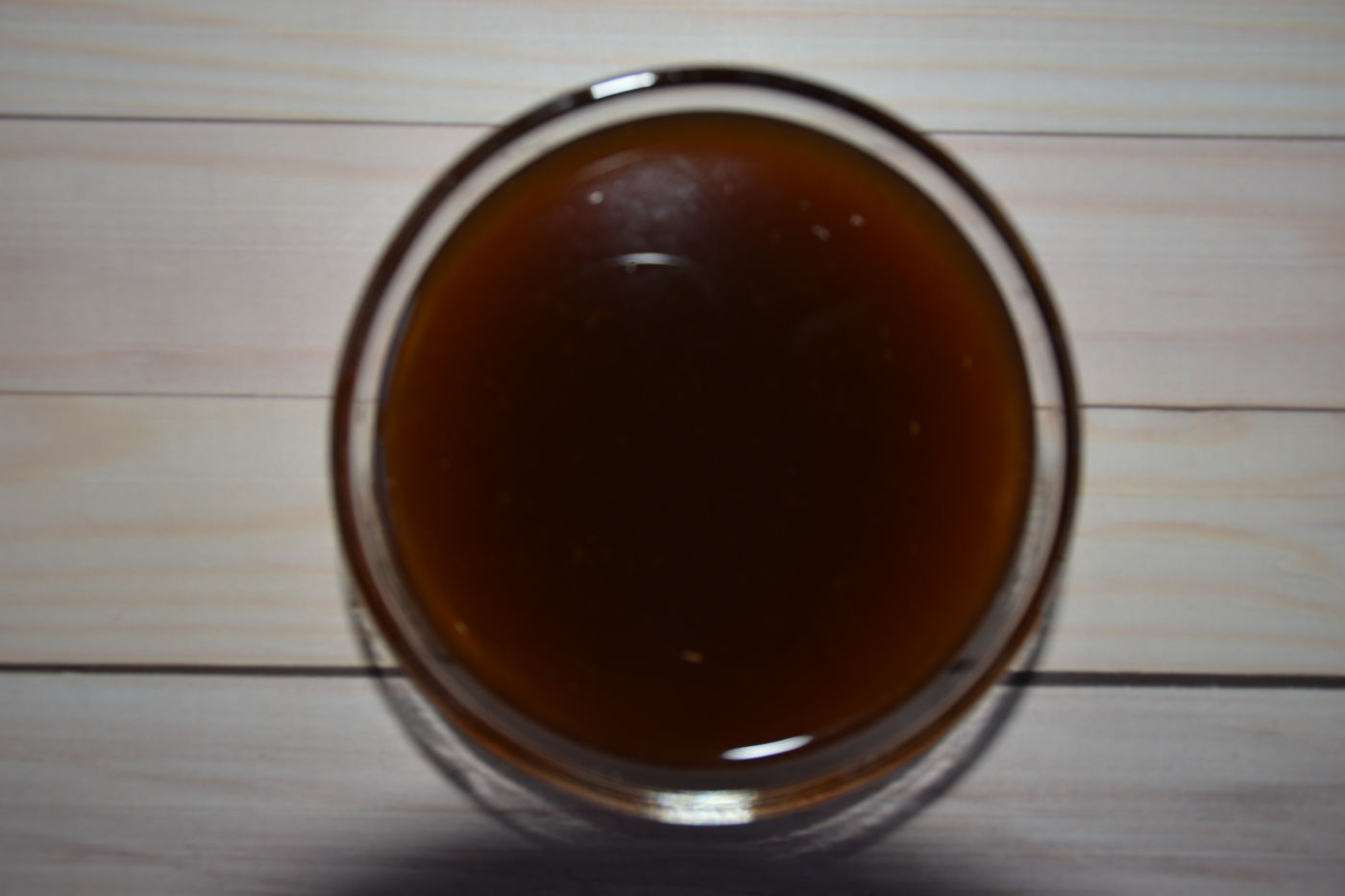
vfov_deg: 28.1
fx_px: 1793
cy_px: 448
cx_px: 672
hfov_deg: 41.1
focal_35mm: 48
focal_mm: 32
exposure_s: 1/125
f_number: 4
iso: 180
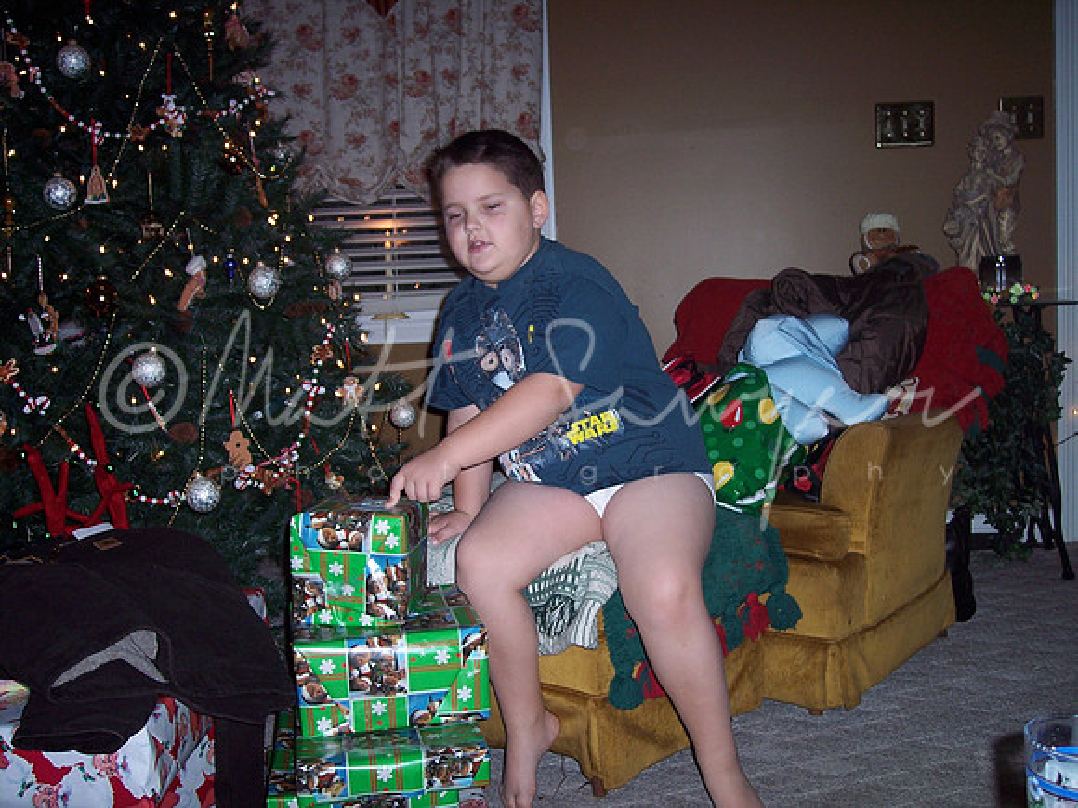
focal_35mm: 39
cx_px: 539
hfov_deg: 47.9
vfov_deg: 36.8
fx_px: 1215
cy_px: 404
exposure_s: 1/60
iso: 100
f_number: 2.8
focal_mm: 8
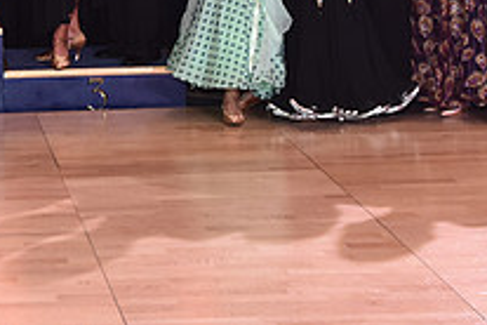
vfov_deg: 10.4
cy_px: -126
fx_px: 1745
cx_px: -9
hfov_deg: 15.6
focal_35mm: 129
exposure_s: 1/250
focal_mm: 46
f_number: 4.5
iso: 2000
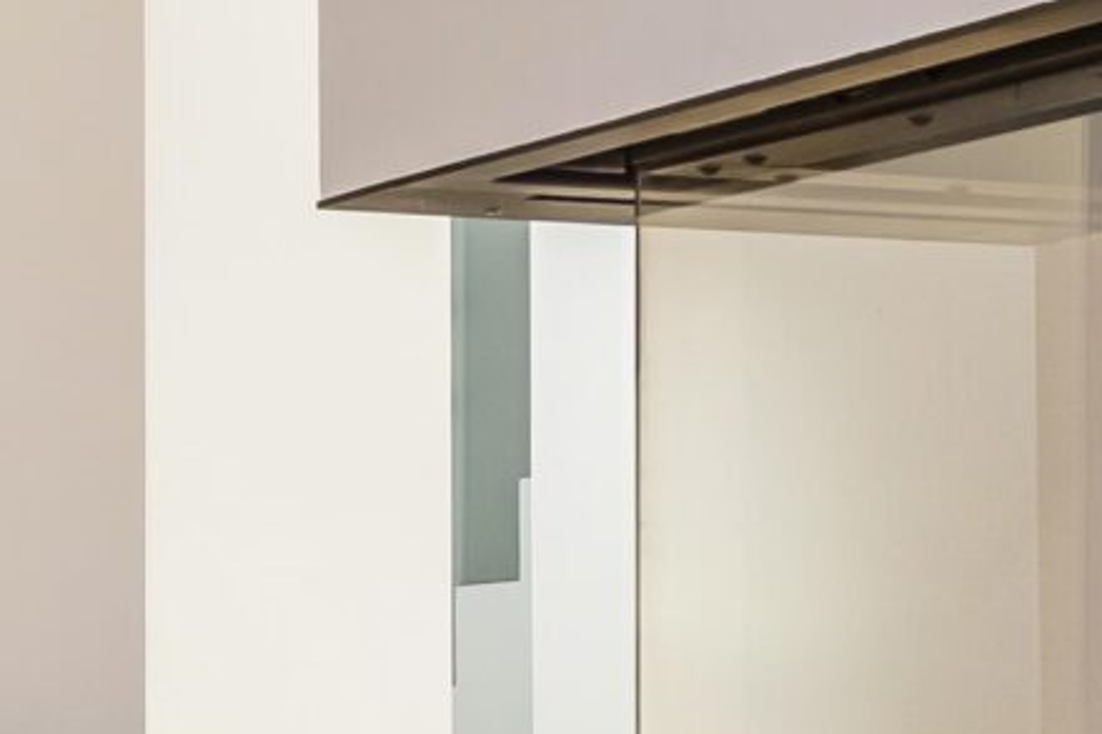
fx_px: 3917
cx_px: -40
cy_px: 876
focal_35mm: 128
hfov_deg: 15.7
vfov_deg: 10.5
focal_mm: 14.5
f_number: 8
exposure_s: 1/2
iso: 400
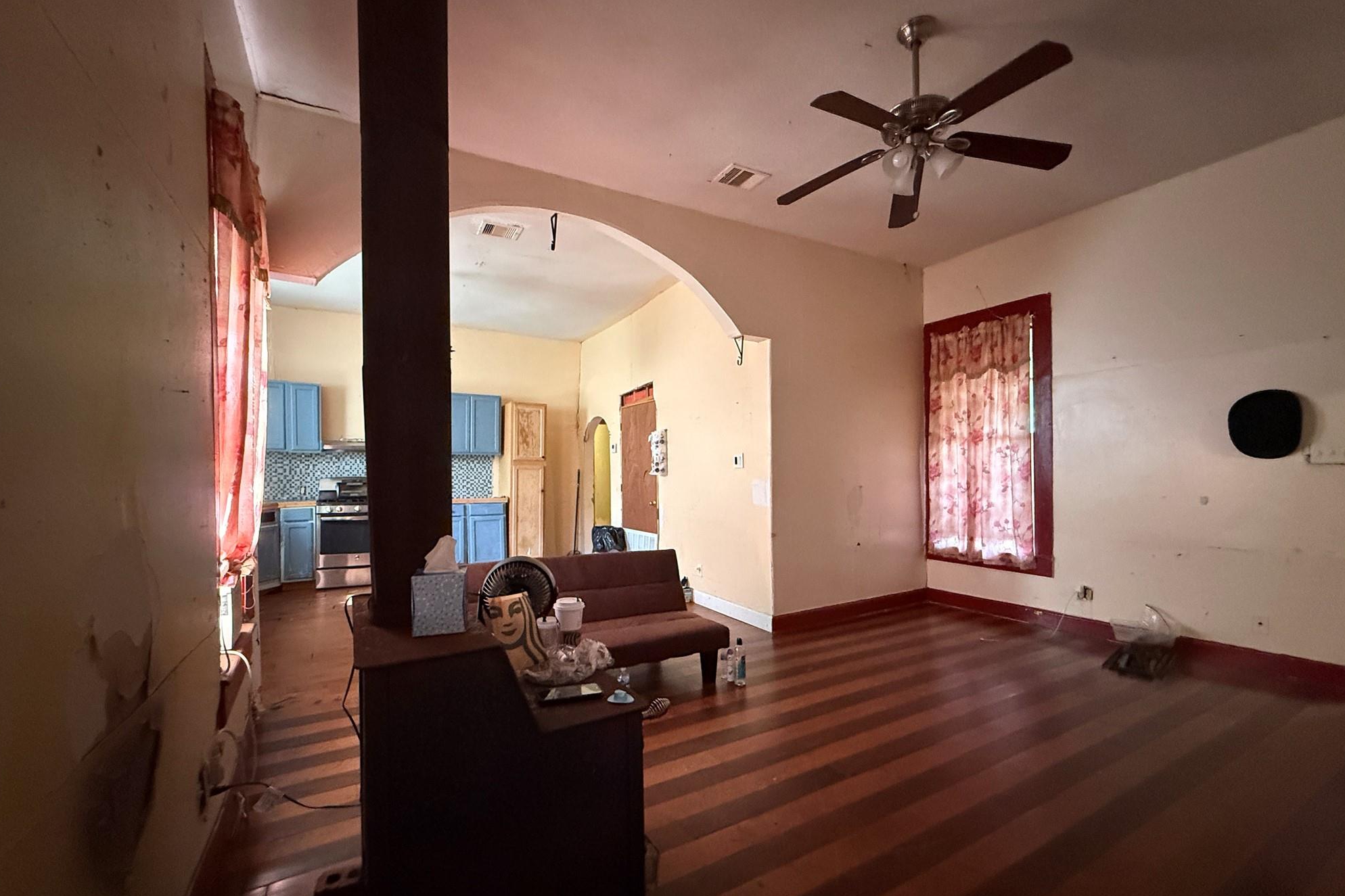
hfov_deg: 100.4
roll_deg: +0.1
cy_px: 476
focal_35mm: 15
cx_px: 662
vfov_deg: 77.2
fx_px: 560
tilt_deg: +0.2
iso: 1000
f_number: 2.2
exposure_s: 1/60
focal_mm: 2.22
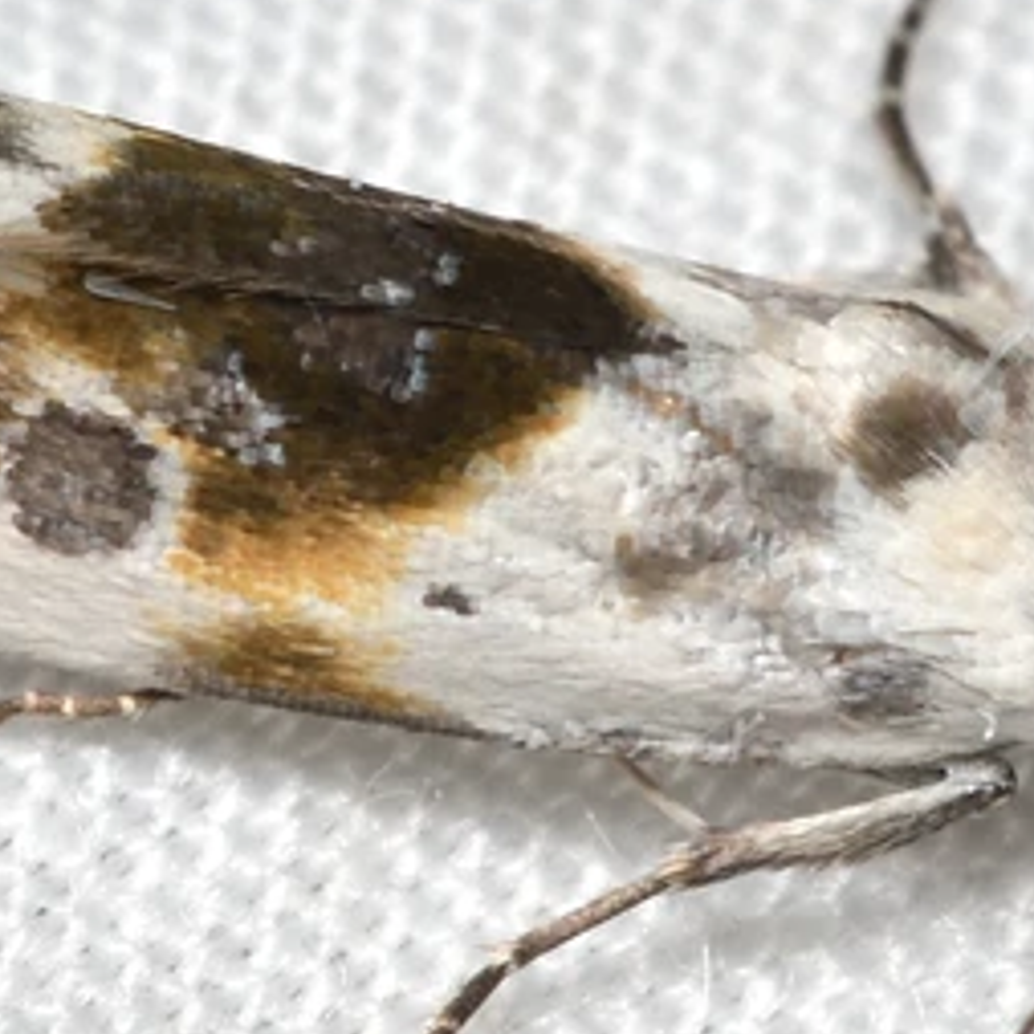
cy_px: 480
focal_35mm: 481
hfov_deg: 3.6
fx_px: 16255
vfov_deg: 3.6
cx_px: 480
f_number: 11
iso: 100
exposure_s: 1/250
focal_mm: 150
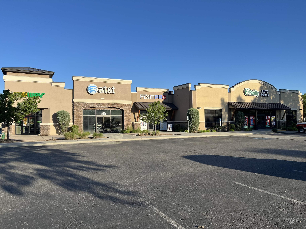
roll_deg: +1.0
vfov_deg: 53.1
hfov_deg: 67.3
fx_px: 230
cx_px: 153
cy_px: 114
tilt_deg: +1.5
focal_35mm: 26
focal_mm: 5.1
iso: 50
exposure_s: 1/2410
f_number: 1.6
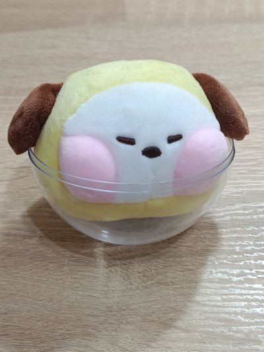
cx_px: 132
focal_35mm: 48
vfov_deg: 39.6
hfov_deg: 30.3
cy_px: 176
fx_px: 488
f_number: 1.7
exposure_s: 1/120
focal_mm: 5.24
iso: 1058
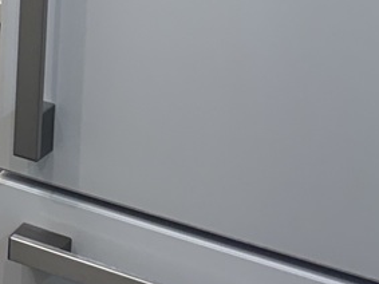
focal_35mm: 122
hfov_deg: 13.0
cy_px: -288
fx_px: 1335
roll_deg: +0.2
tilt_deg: -5.2
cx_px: -471
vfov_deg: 11.0
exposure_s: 1/131
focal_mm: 6.76
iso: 80
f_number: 1.78
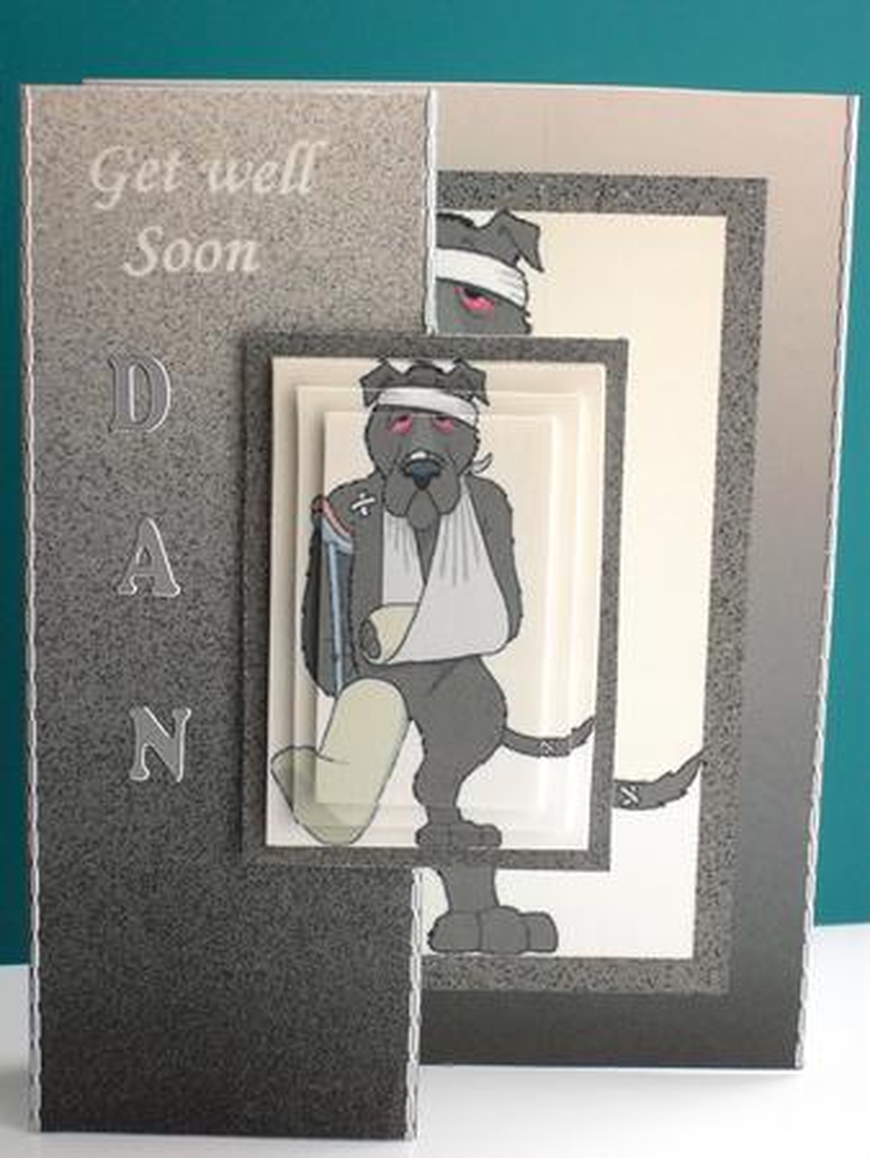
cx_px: 435
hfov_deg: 17.6
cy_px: 579
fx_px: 2812
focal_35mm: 84
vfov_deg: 23.3
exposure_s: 1/60
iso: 200
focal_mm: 13.5
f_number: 4.4
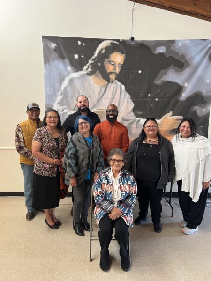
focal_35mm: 26
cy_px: 140
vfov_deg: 67.3
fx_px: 211
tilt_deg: -7.5
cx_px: 106
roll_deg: -1.9
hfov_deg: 53.1
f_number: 1.5
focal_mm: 5.7
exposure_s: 1/60
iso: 125
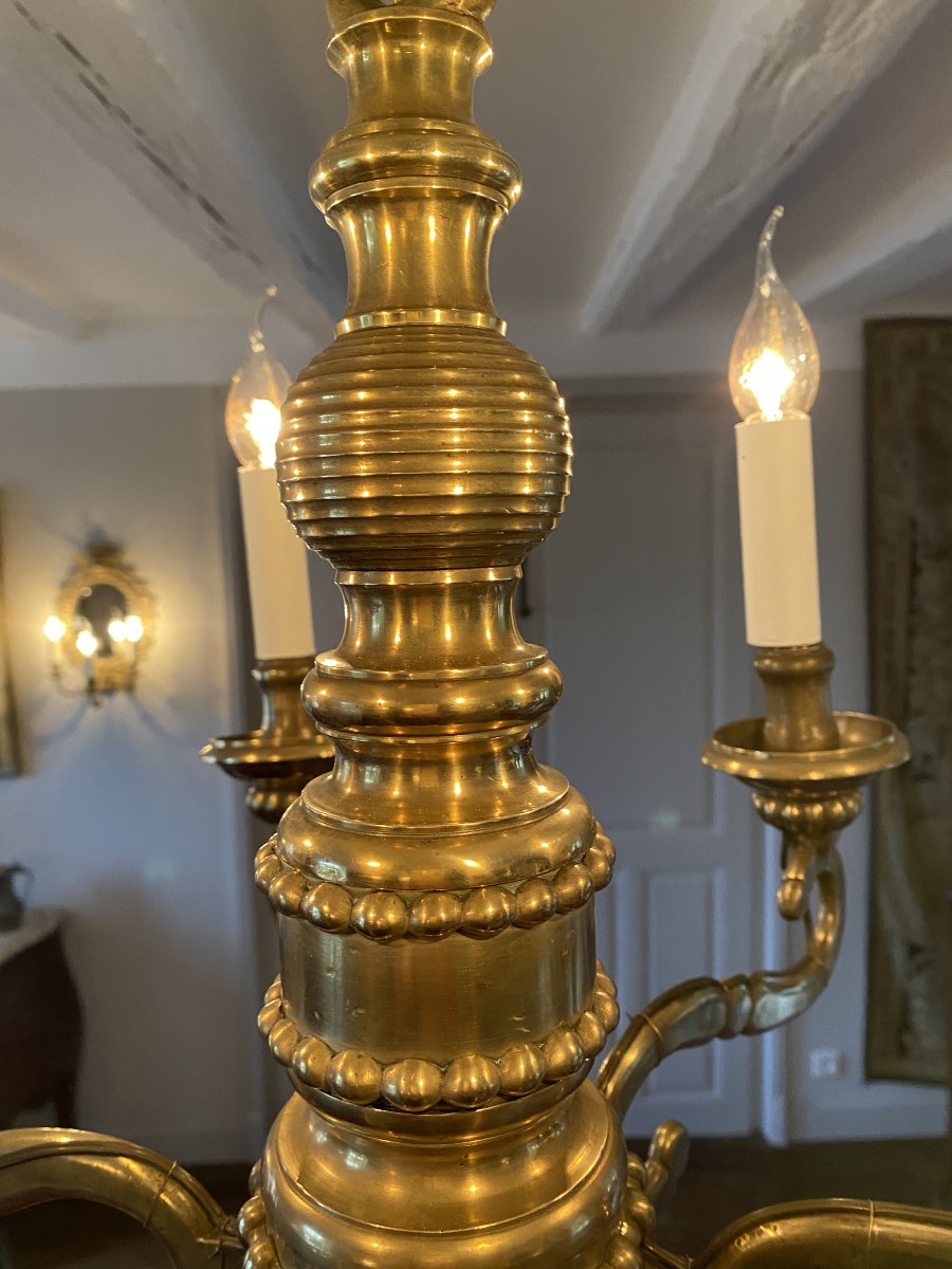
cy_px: 634
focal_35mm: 26
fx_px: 953
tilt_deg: -6.6
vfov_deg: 67.3
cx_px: 476
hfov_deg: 53.1
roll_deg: +2.3
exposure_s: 1/50
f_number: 1.8
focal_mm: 4.25
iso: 250
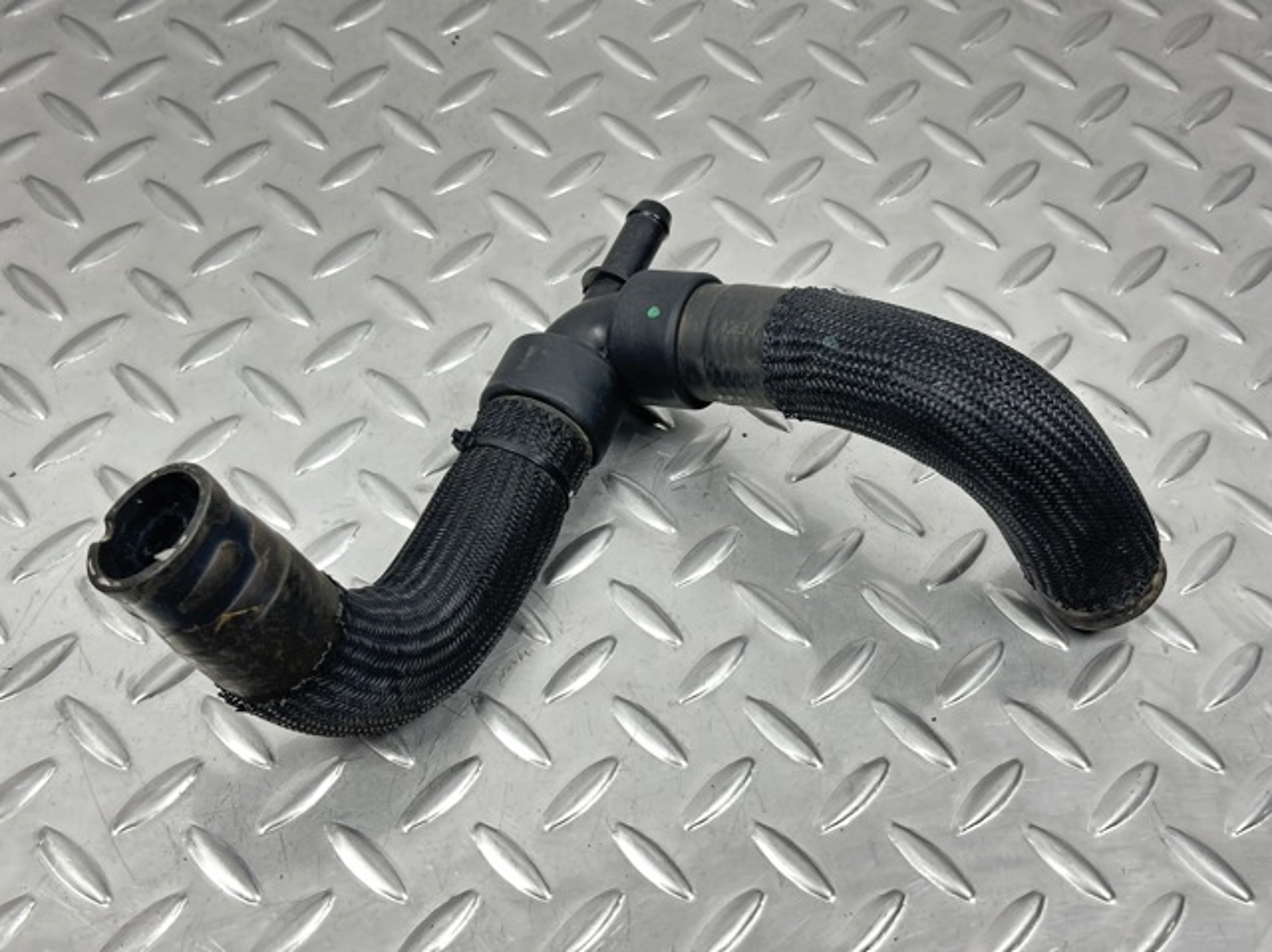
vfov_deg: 30.2
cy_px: 476
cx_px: 636
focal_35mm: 48
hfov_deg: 39.7
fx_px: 1762
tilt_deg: -55.7
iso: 80
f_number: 1.78
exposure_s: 1/50
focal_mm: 6.86
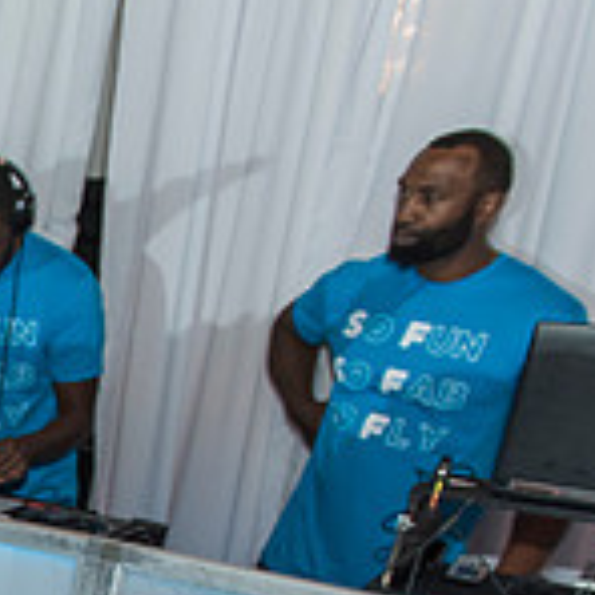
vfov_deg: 20.0
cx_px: -494
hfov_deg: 17.4
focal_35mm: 80
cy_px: 754
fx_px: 1556
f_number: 4
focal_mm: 24
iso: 800
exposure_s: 1/125
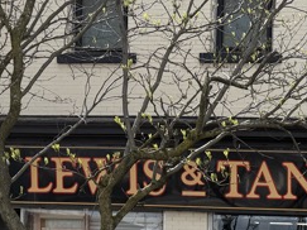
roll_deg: -2.8
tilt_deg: -0.8
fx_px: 700
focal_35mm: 79
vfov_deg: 17.1
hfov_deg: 22.9
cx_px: 360
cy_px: 331
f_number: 1.78
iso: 80
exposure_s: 1/1855
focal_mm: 6.76
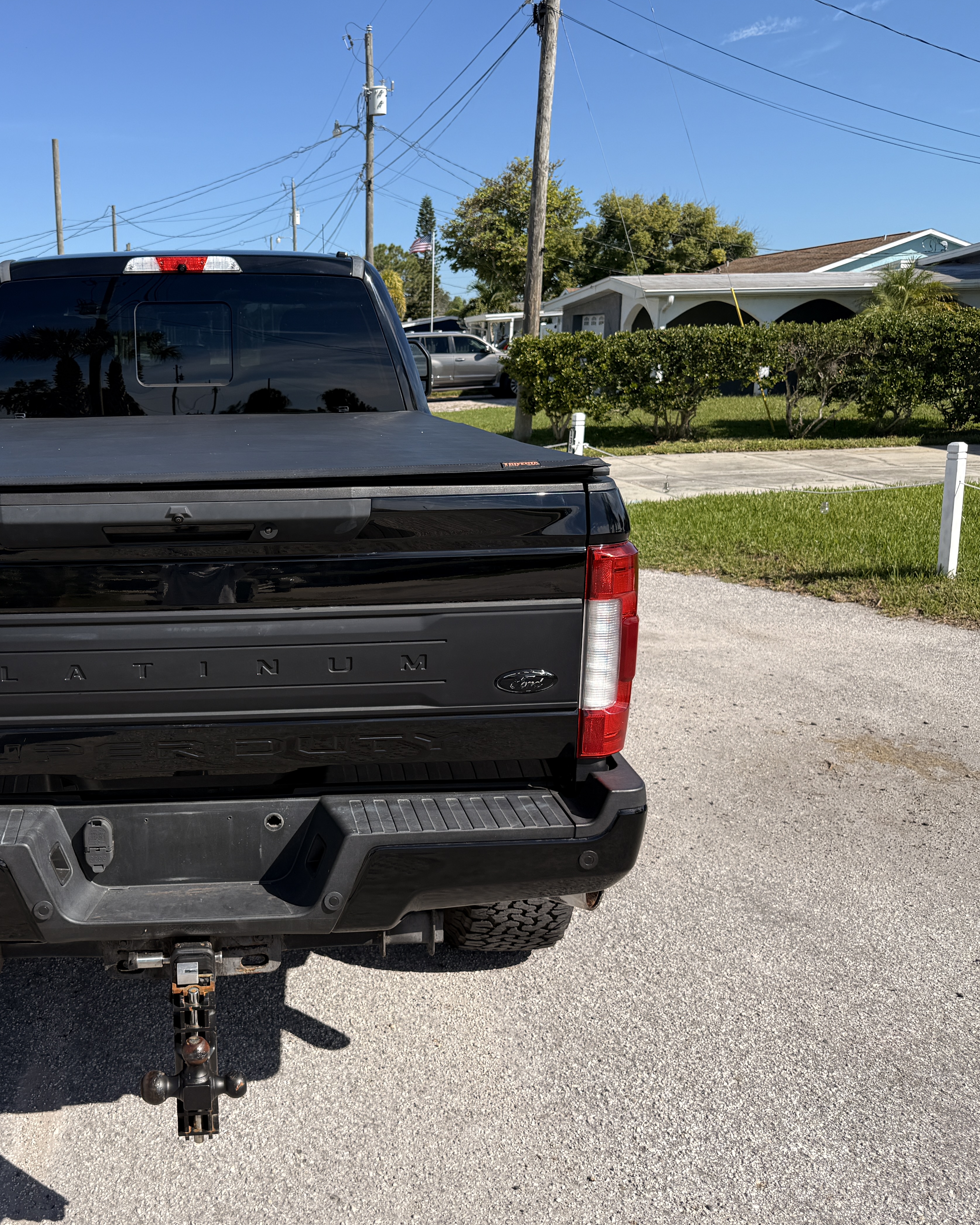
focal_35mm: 32
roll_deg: +1.0
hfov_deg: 44.1
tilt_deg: -13.0
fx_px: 1160
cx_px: 232
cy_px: 614
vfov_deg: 55.7
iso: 80
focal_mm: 6.76
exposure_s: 1/3759
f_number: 1.78
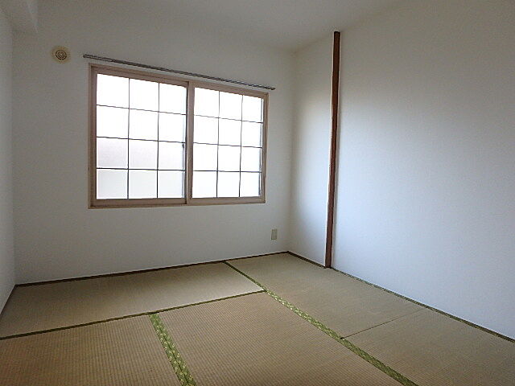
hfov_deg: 79.0
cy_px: 193
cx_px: 258
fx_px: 312
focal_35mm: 21
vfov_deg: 63.4
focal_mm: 3.7
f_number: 3.5
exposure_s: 1/30
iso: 400
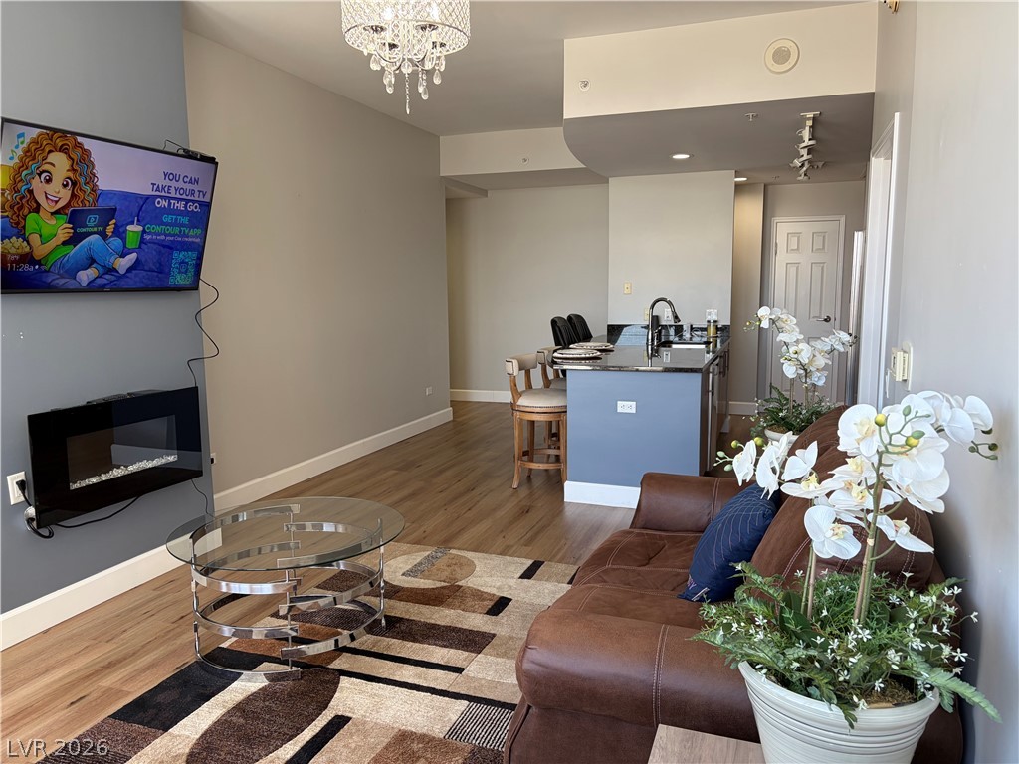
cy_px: 382
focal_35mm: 26
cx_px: 510
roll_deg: +1.0
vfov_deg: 53.1
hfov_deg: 67.3
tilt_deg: -7.3
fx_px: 765
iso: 80
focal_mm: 5.96
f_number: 1.6
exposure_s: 1/120
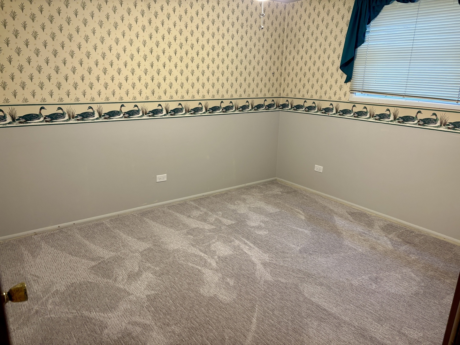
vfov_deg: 53.1
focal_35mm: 26
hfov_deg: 67.3
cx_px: 230
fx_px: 346
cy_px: 172
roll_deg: -0.3
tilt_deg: -16.6
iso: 100
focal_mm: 5.96
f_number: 1.6
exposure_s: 1/60
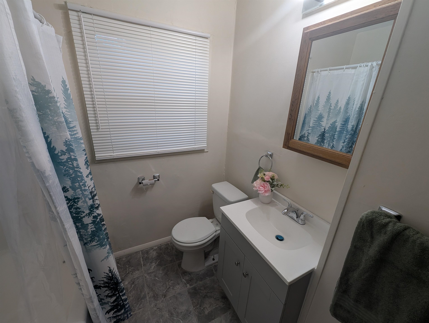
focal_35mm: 13
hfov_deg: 106.1
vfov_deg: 90.1
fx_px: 161
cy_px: 162
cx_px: 214
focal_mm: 1.95
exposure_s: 1/60
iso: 59
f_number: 2.2
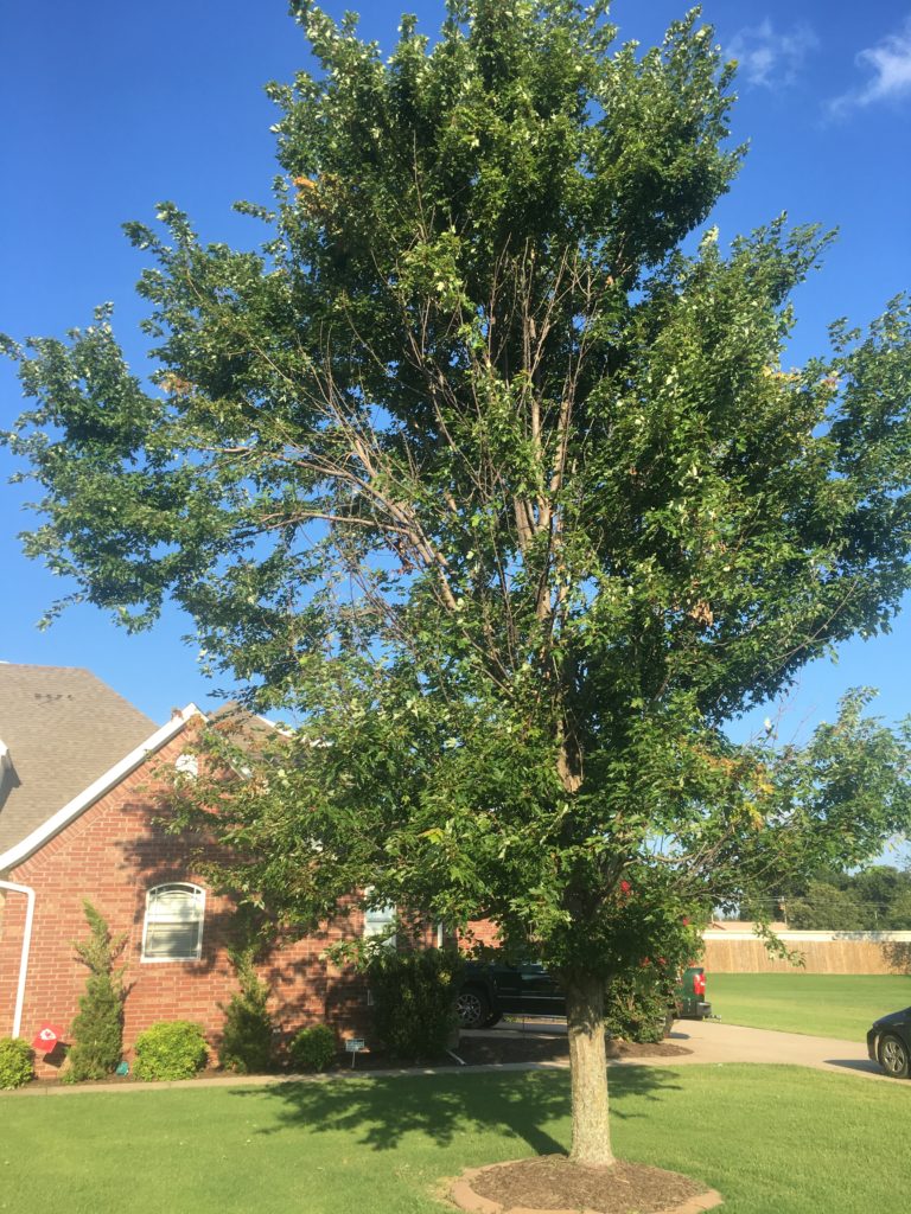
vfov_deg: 61.7
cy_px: 607
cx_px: 456
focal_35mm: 29
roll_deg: +2.9
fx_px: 1018
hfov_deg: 48.2
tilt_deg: +19.4
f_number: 2.2
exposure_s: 1/601
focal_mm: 4.15
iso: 25
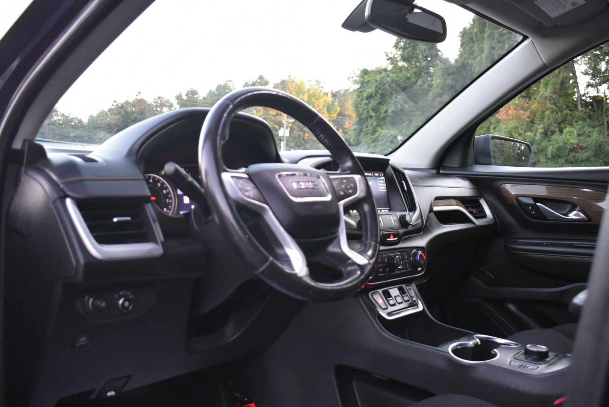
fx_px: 558
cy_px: 204
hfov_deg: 57.2
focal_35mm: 33
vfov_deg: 40.0
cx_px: 304
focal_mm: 22
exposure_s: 1/60
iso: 1600
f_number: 3.8
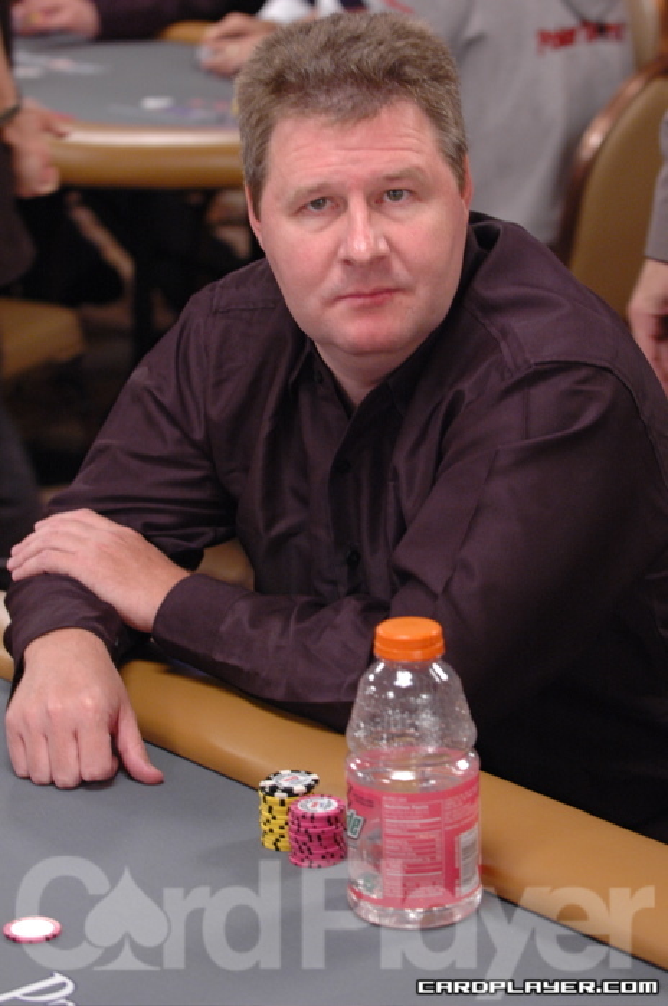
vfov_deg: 19.5
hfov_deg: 13.0
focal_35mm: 105
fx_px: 2931
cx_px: 334
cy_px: 503
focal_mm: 70
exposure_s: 1/30
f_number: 3.5
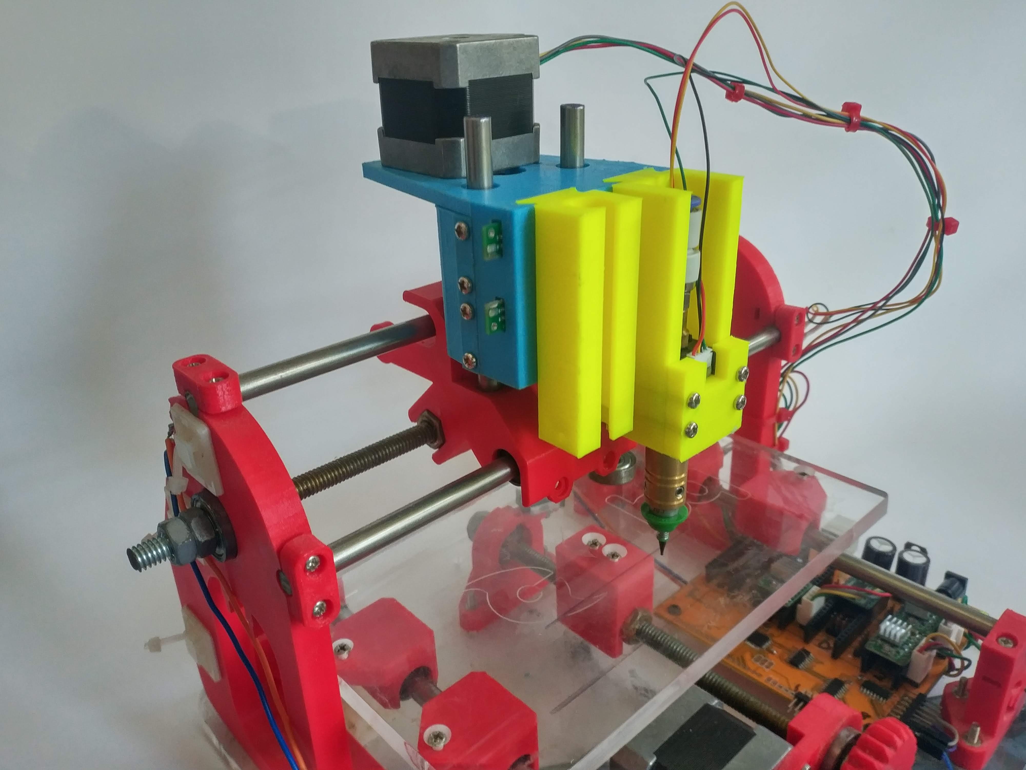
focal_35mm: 32
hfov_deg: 56.8
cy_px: 385
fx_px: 948
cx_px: 513
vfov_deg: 44.2
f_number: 2
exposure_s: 1/17
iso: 385
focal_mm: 4.5
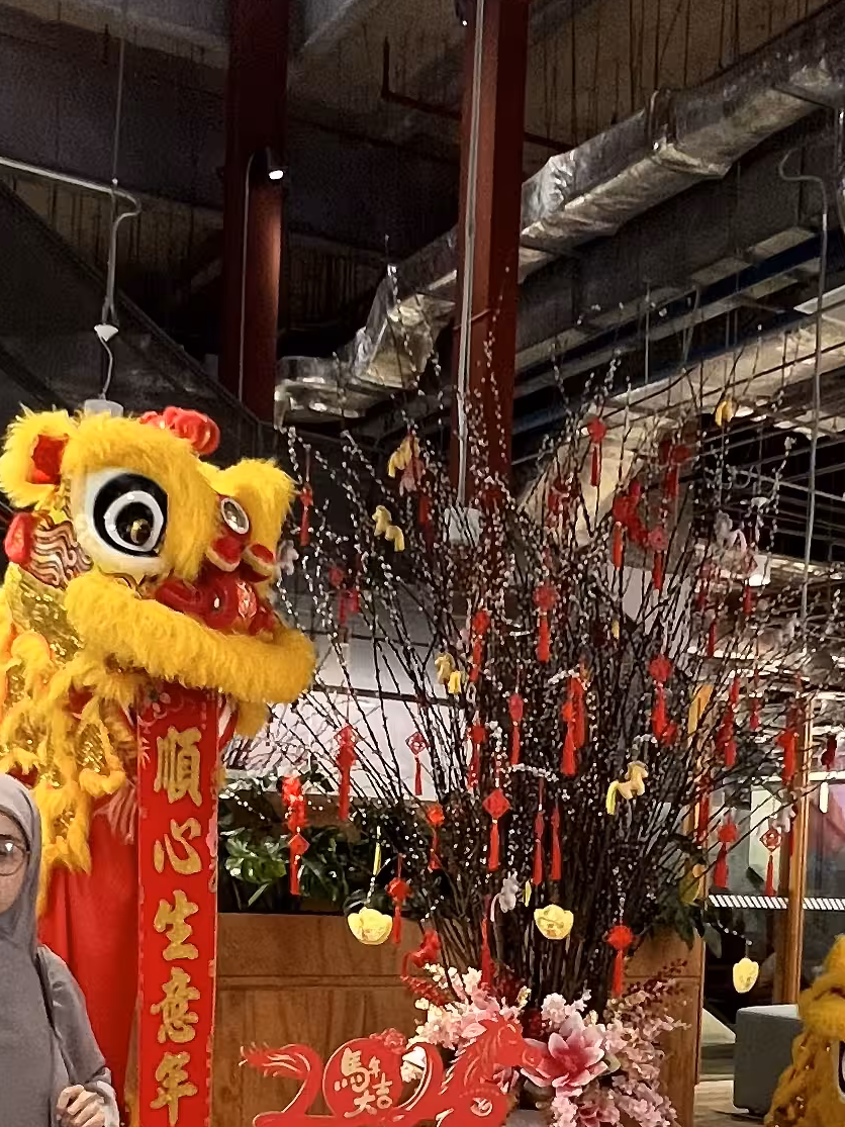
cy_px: 926
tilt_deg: -1.6
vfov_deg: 38.7
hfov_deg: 30.9
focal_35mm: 47
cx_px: 442
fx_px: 1530
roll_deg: -1.7
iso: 200
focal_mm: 1.57
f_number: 1.8
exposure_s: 1/50
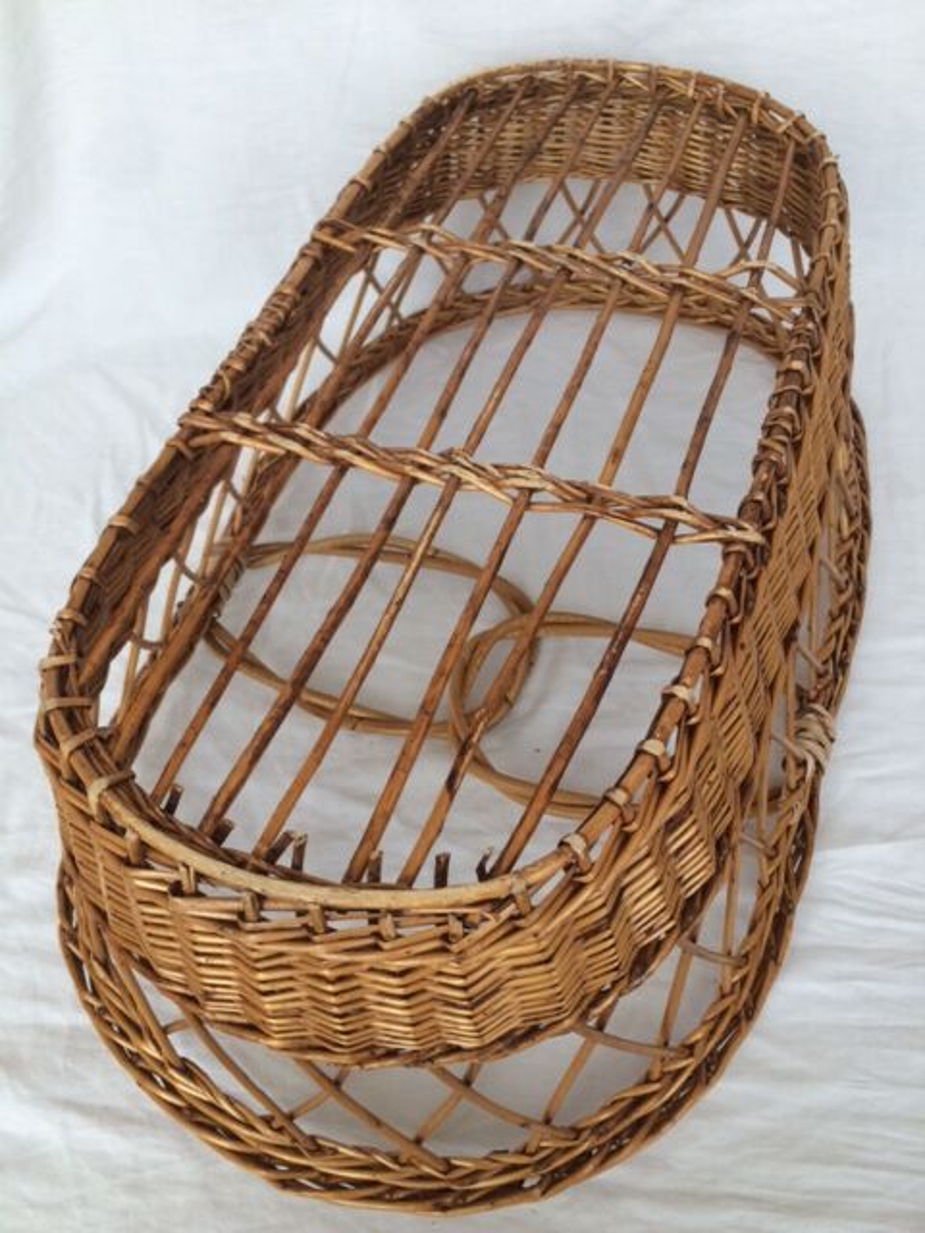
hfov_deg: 48.2
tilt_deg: -56.4
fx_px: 1033
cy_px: 616
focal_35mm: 29
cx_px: 462
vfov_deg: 61.7
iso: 40
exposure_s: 1/50
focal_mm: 4.15
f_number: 2.2
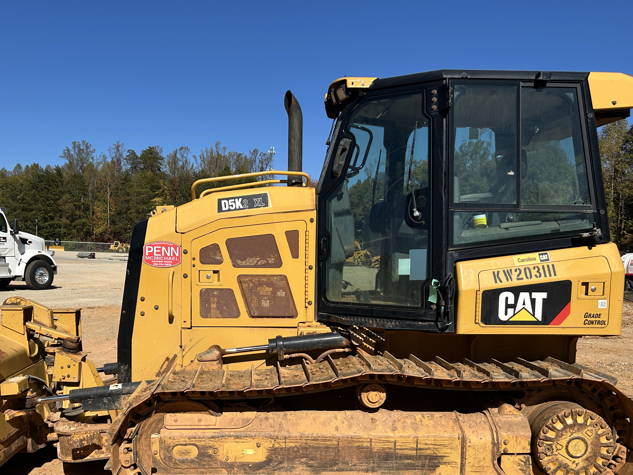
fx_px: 622
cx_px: 272
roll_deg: -2.0
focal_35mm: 34
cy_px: 298
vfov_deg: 41.5
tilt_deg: -4.2
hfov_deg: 53.8
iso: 50
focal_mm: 5.7
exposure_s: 1/5319
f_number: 1.5
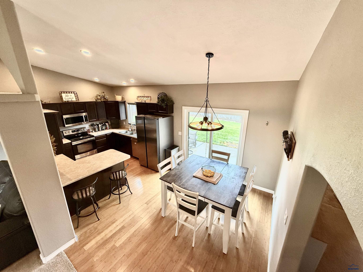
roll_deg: -0.2
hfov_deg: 102.1
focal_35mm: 14
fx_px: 147
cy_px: 136
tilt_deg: -16.9
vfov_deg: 85.7
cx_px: 182
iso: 160
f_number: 2.2
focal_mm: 2.22
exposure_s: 1/120
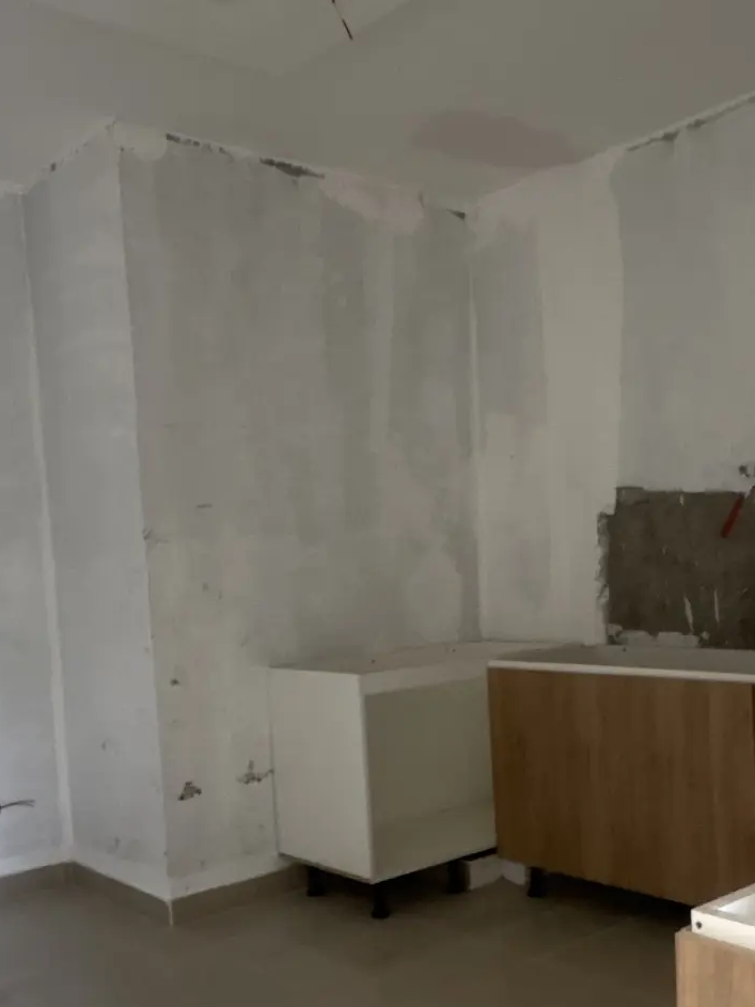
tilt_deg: -2.7
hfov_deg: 37.2
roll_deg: +2.3
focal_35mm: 38
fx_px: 1105
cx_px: 523
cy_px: 610
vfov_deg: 48.7
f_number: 2.2
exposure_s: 1/60
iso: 640
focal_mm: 2.22
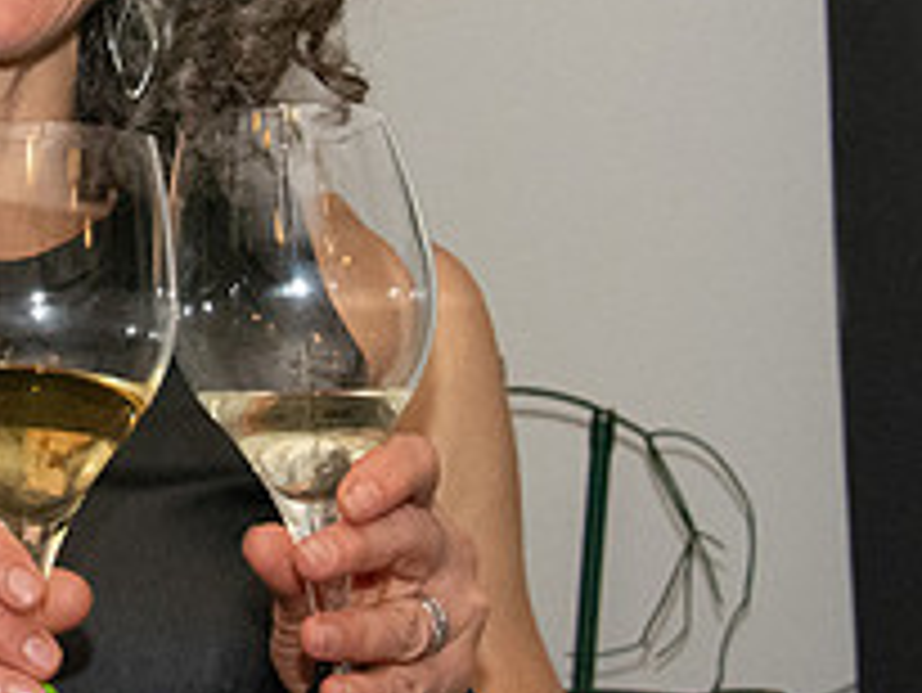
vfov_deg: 6.8
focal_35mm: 217
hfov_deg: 9.0
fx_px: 5783
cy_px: 24
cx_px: -41
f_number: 10
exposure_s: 1/200
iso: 5000
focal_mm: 48
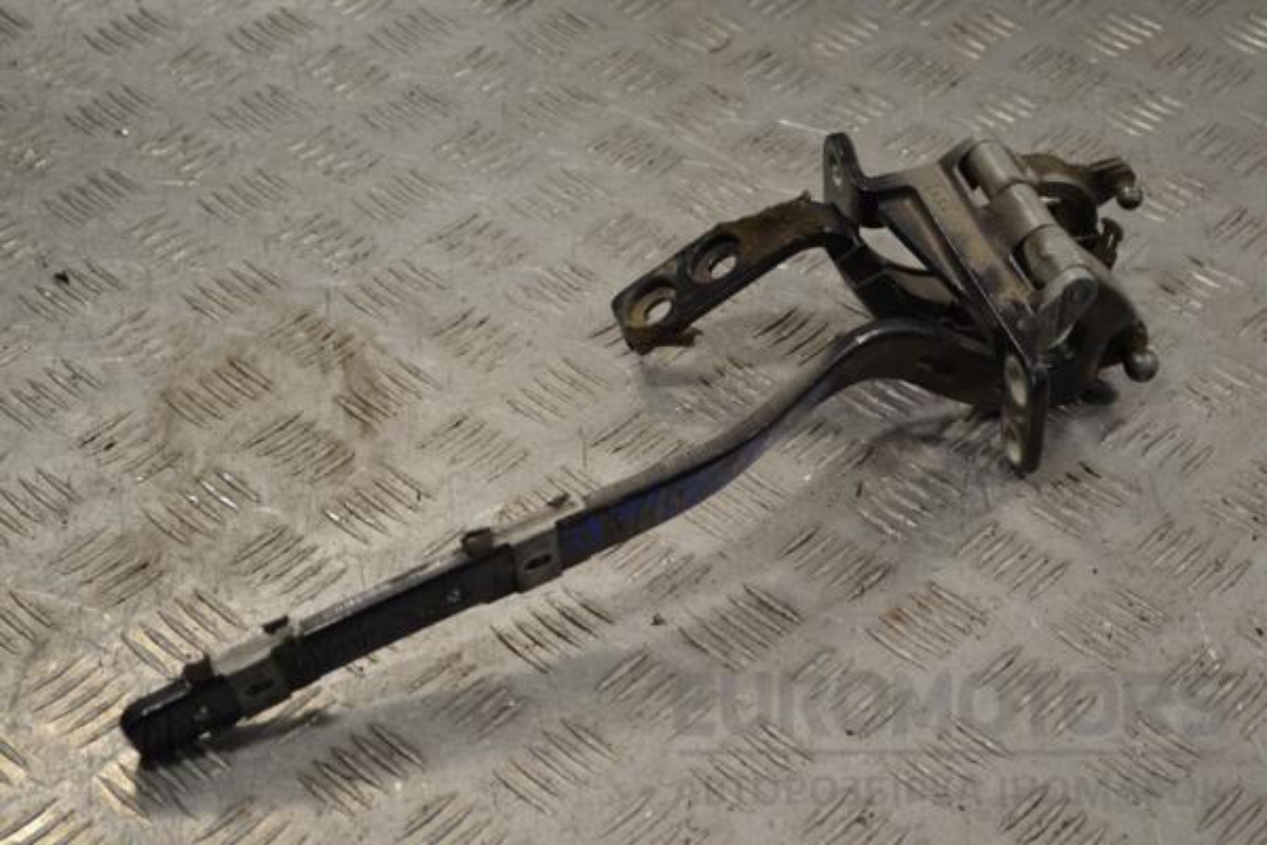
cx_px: 634
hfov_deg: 28.1
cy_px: 422
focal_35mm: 72
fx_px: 2534
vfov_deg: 18.9
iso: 360
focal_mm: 48
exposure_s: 1/125
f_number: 5.6
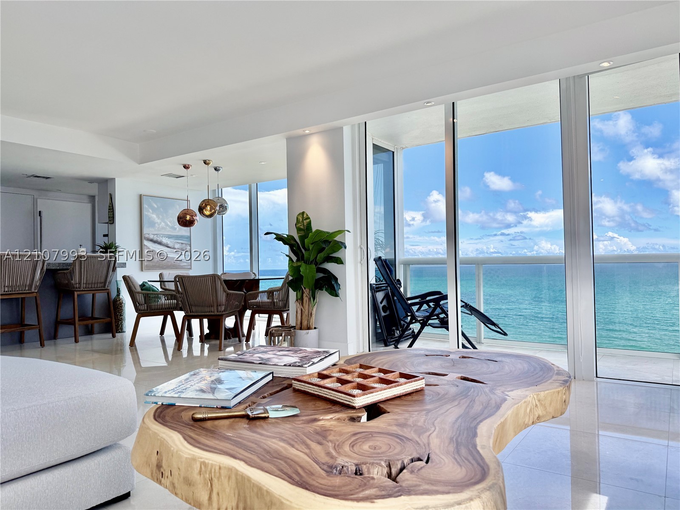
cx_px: 340
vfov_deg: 56.8
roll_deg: +1.3
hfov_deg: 71.6
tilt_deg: +1.4
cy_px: 255
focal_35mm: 24
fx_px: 471
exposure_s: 1/967
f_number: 1.78
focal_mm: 6.76
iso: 100
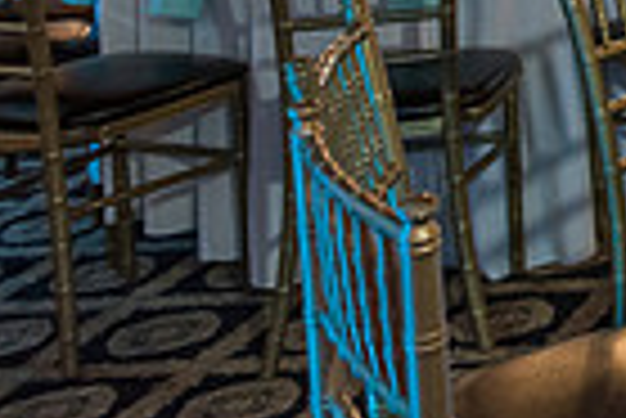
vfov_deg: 12.2
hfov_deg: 15.9
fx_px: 1741
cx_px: 1261
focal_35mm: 100
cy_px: -407
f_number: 3.2
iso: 2500
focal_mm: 24
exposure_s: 1/100
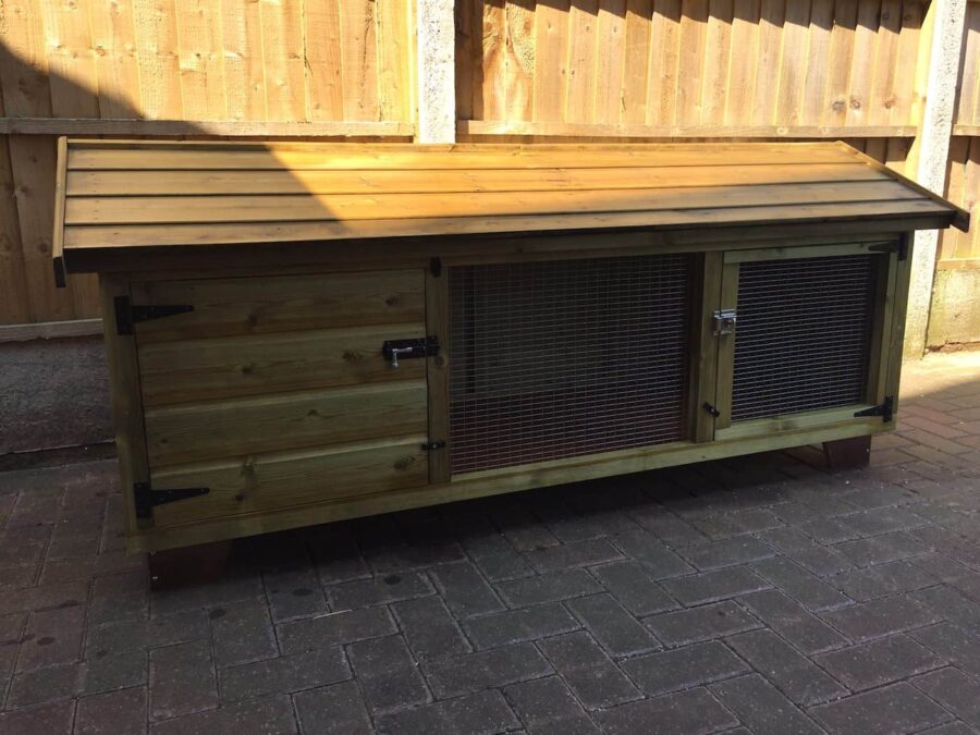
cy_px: 368
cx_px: 490
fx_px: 821
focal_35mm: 29
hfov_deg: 61.7
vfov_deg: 48.2
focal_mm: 4.15
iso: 32
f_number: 2.2
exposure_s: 1/399
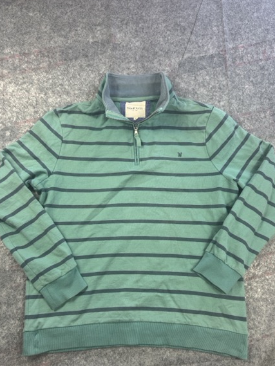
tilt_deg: -57.4
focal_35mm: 27
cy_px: 204
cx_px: 140
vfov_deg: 65.1
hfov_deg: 51.4
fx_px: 286
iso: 64
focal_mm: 6.76
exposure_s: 1/100
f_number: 1.78
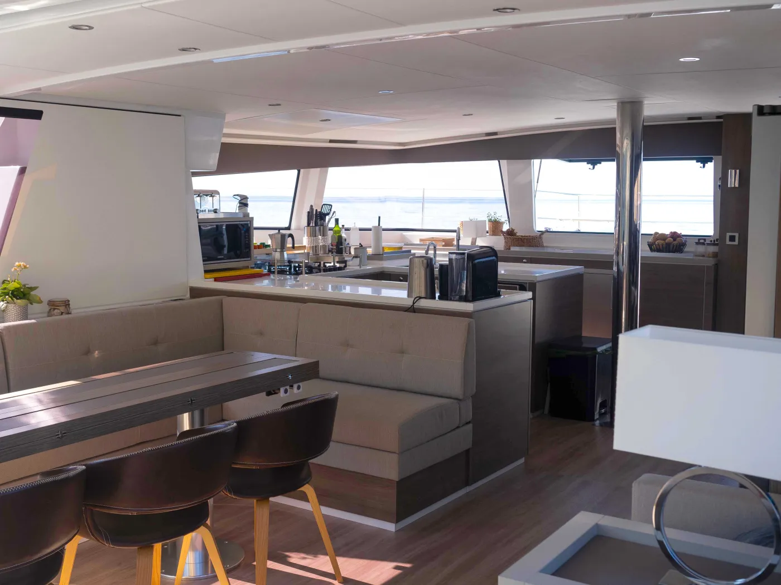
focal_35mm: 40
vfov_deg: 36.0
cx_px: 390
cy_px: 292
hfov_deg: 46.8
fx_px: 902
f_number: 4
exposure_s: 1/320
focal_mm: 20
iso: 100
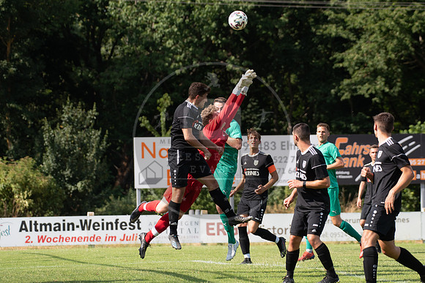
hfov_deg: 9.7
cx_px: 204
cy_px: 141
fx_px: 2507
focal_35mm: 212
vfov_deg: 6.5
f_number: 5.6
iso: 560
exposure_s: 1/1600
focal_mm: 200
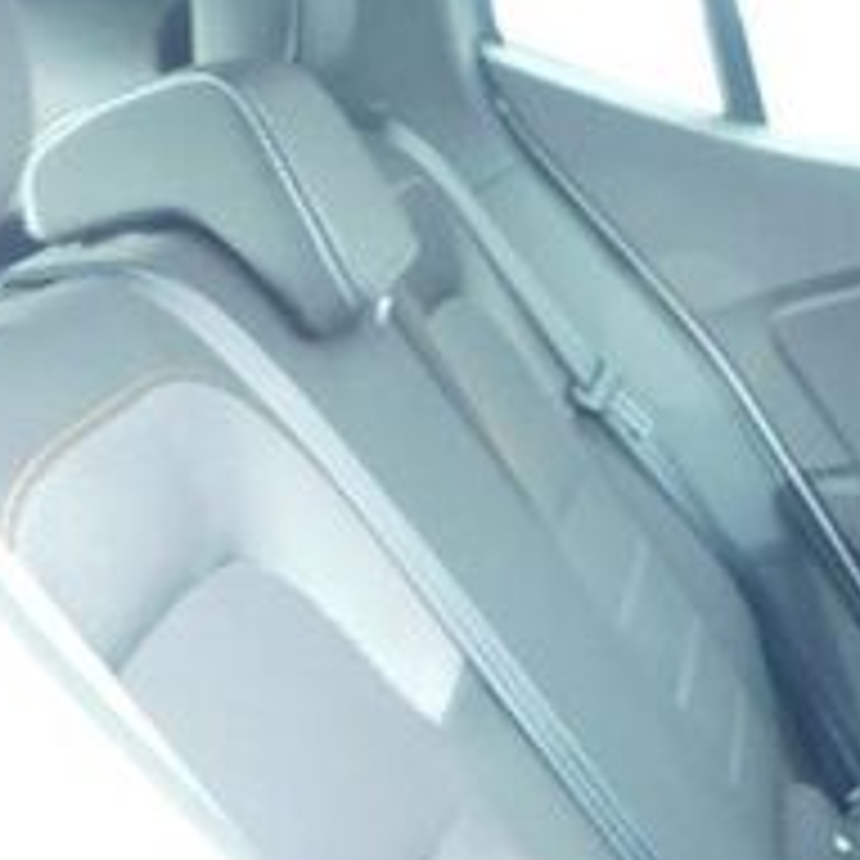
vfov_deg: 19.9
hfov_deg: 17.0
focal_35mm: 85
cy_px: 837
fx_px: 2389
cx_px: 1522
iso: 360
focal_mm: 4
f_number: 3
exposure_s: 1/30
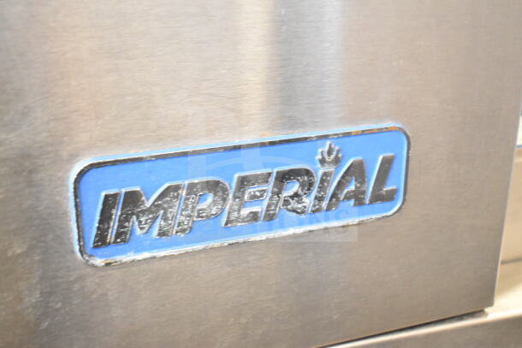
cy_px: 174
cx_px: 261
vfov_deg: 28.1
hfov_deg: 41.1
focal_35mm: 48
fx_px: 696
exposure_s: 1/50
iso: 7200
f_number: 4.5
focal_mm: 32
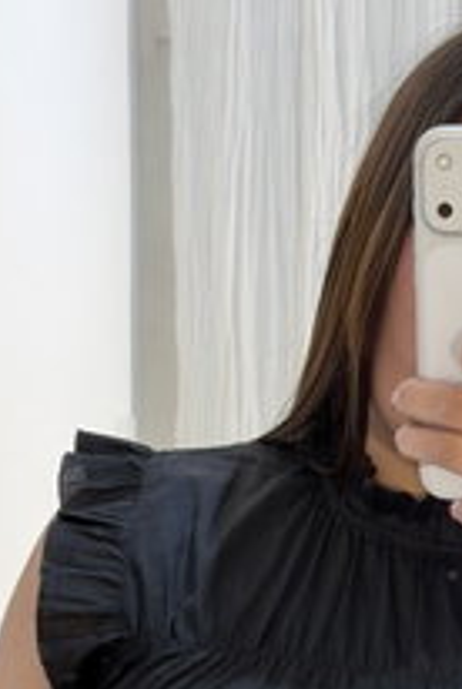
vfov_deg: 15.6
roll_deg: +0.8
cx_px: 365
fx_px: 2475
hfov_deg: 10.6
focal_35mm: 129
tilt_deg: -13.8
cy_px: 647
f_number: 1.78
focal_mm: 6.76
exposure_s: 1/100
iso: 160
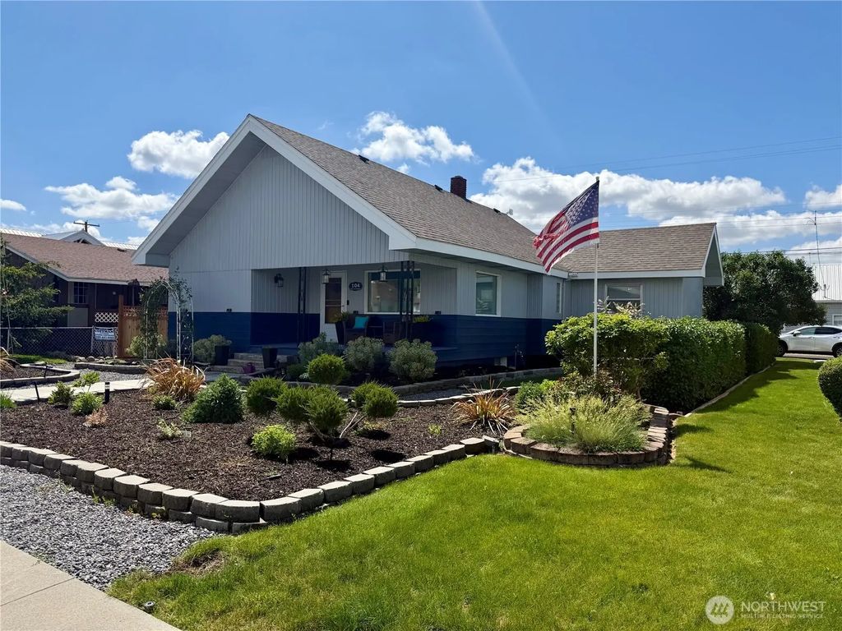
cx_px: 421
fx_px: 584
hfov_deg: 71.6
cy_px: 316
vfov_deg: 56.8
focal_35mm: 24
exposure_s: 1/6173
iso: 80
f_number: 1.78
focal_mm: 6.76
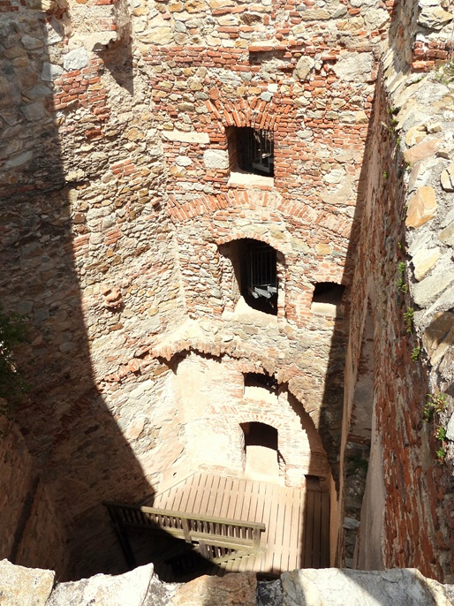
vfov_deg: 63.4
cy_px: 284
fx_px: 490
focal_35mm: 28
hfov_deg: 49.7
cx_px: 221
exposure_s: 1/1600
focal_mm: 4.3
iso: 100
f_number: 3.2
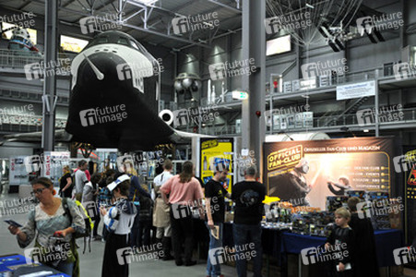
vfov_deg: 36.8
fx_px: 416
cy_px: 138
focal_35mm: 36
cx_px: 208
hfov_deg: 53.2
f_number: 3.8
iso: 800
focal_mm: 24
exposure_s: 1/50
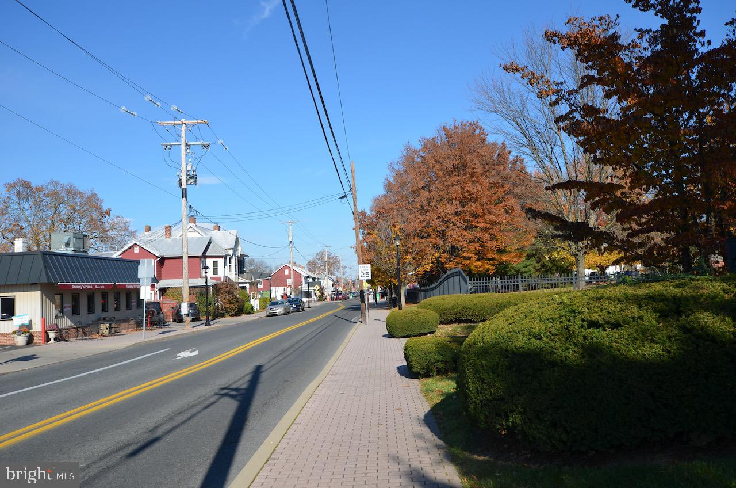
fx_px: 612
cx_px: 368
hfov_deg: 62.0
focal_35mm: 30
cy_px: 244
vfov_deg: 43.4
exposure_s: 1/250
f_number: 8
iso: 110
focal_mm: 20
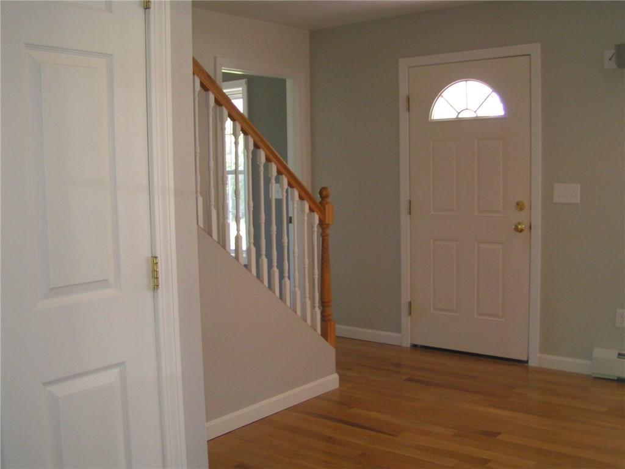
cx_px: 312
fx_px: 686
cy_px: 234
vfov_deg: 37.7
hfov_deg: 49.0
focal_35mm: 38
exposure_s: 1/40
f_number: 2.8
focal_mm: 5.8
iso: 200
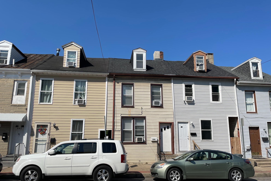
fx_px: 211
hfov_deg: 65.5
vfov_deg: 46.4
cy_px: 97
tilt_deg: +11.1
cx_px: 136
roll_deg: -0.1
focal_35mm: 28
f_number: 1.6
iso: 32
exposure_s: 1/6135
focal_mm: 4.2
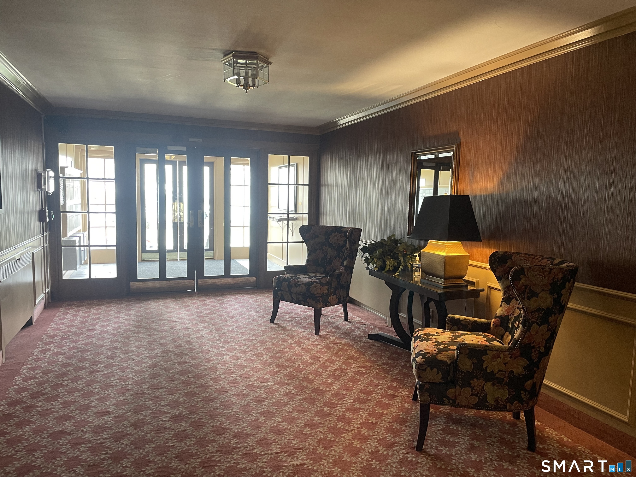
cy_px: 238
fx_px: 478
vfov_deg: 53.1
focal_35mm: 26
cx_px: 318
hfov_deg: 67.3
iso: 160
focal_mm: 4.2
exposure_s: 1/60
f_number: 1.6
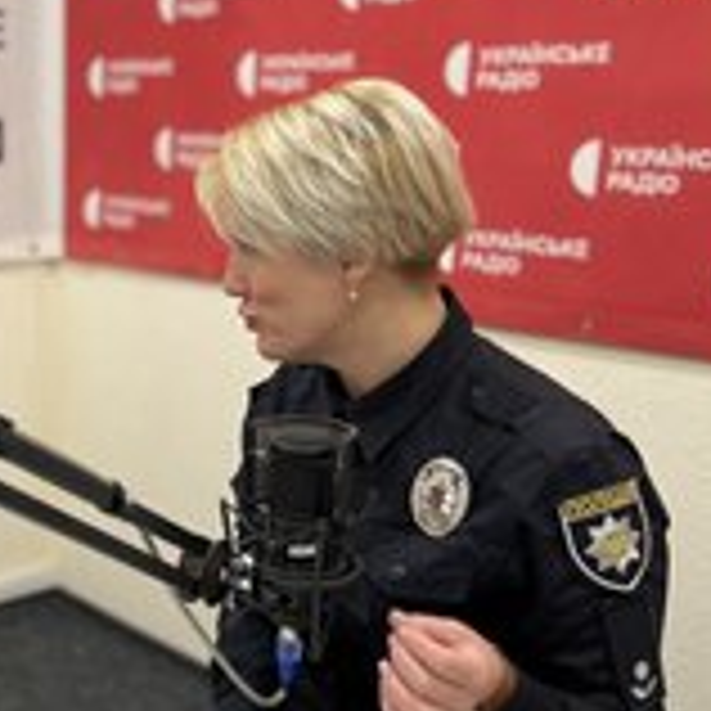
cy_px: 392
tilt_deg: -13.0
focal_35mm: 58
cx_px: -68
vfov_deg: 29.5
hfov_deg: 27.1
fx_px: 1348
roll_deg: +1.6
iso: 125
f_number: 1.6
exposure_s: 1/50
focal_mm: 5.1
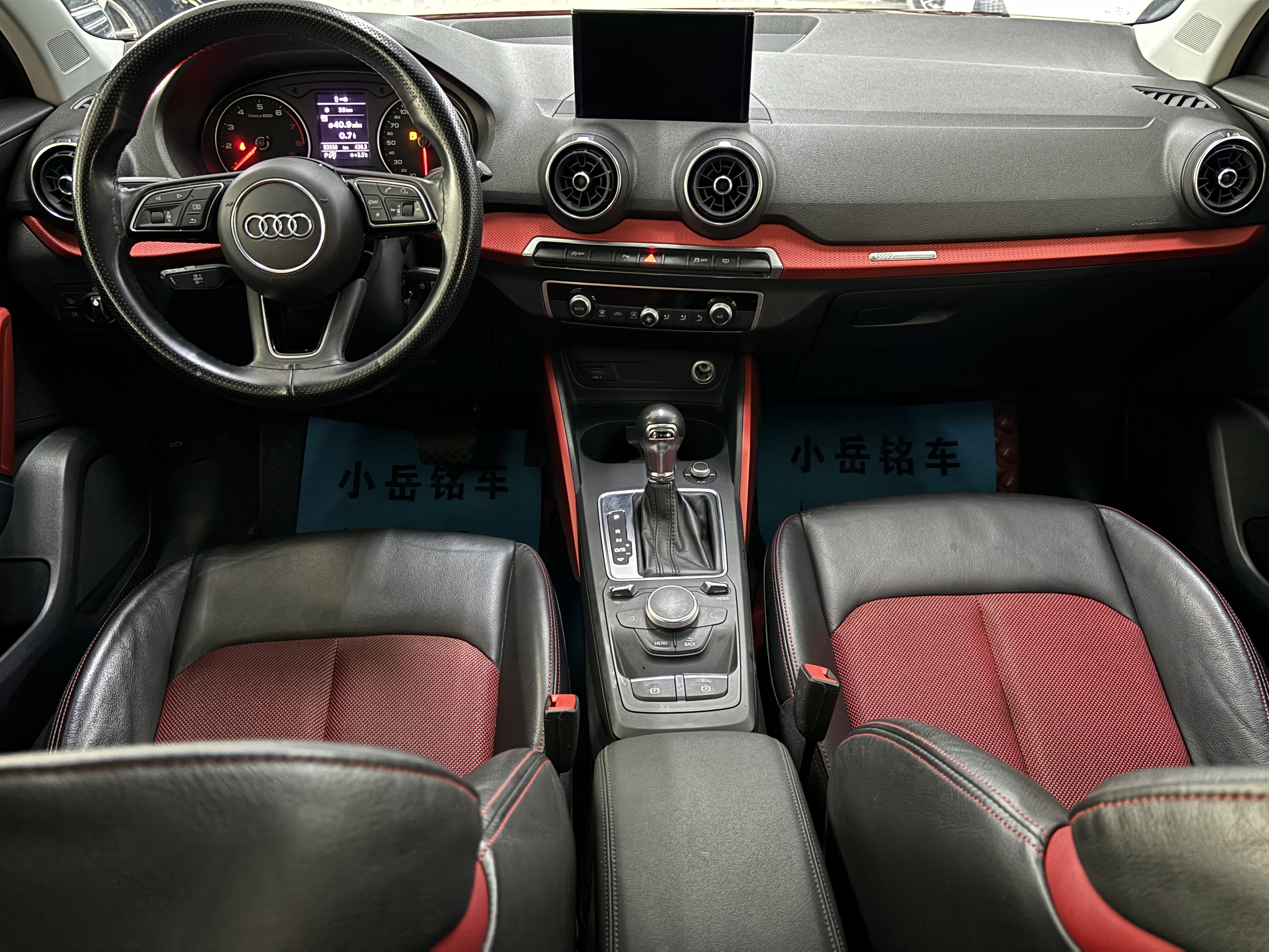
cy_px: 476
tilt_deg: -32.8
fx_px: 953
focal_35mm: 26
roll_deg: +0.6
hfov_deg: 67.3
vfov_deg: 53.1
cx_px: 634
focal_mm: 5.96
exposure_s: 1/15
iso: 2000
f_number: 1.6
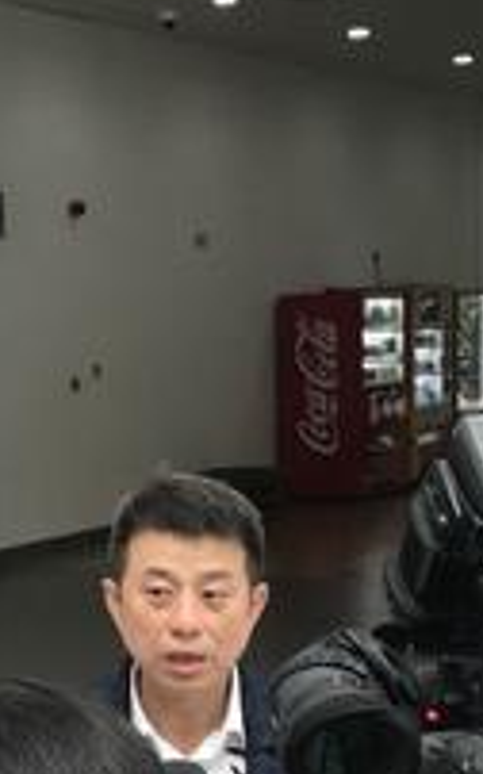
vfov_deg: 21.5
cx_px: 142
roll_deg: +1.6
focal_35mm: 94
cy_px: 736
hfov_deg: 13.9
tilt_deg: -12.7
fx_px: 1983
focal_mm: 3.99
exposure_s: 1/100
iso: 40
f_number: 1.8
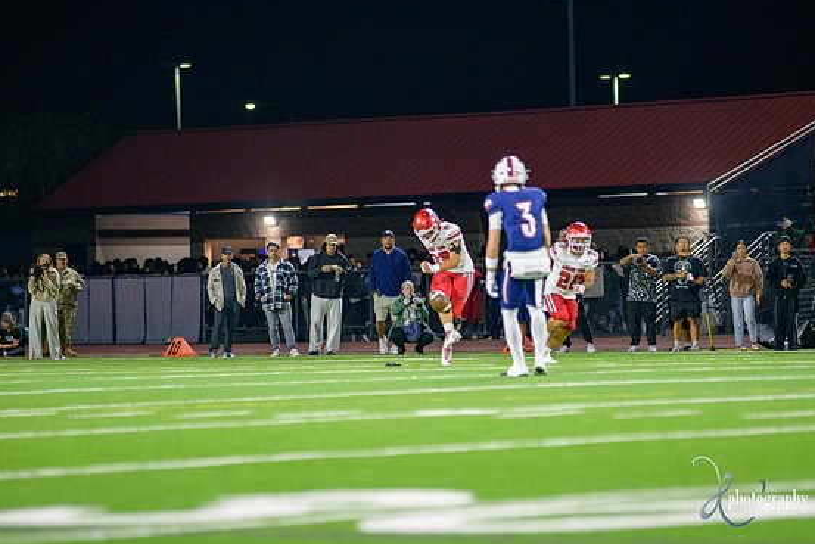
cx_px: 436
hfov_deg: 8.5
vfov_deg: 5.7
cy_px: 300
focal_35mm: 242
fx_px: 5480
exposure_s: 1/320
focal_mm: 180
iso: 2000
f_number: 2.8
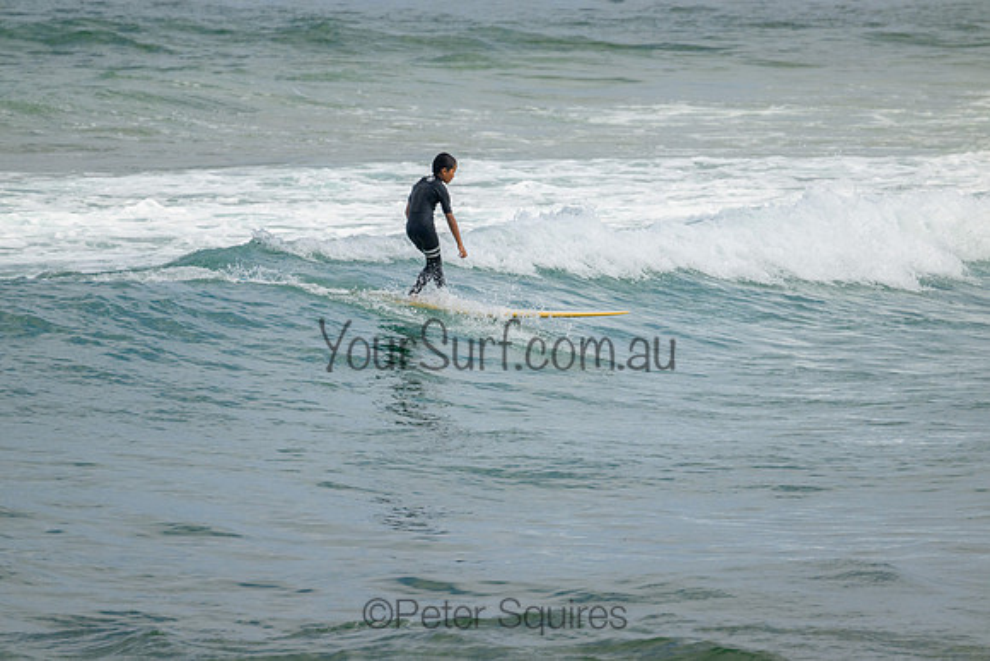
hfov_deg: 2.6
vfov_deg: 1.7
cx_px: 495
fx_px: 22004
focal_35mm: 800
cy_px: 330
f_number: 13
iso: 1100
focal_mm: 800
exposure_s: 1/2000
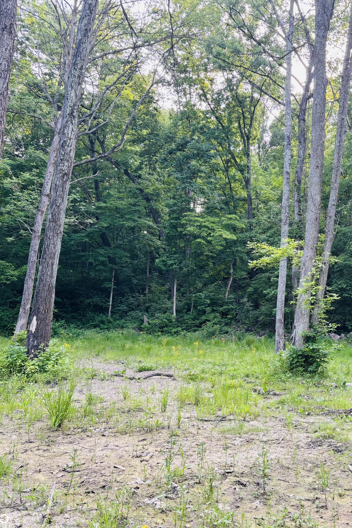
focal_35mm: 37
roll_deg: -2.2
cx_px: 339
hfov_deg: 33.4
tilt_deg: +5.2
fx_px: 543
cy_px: 264
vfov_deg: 51.9
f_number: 1.6
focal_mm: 5.96
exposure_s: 1/134
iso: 64
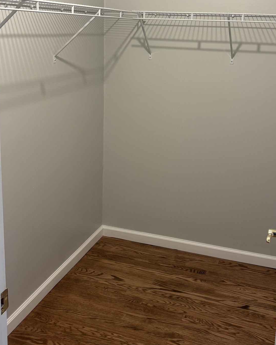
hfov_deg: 34.9
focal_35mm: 43
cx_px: 152
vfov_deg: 42.4
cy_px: 120
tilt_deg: -10.3
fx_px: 439
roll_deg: -0.8
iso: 80
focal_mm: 5.96
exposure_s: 1/60
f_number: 1.6
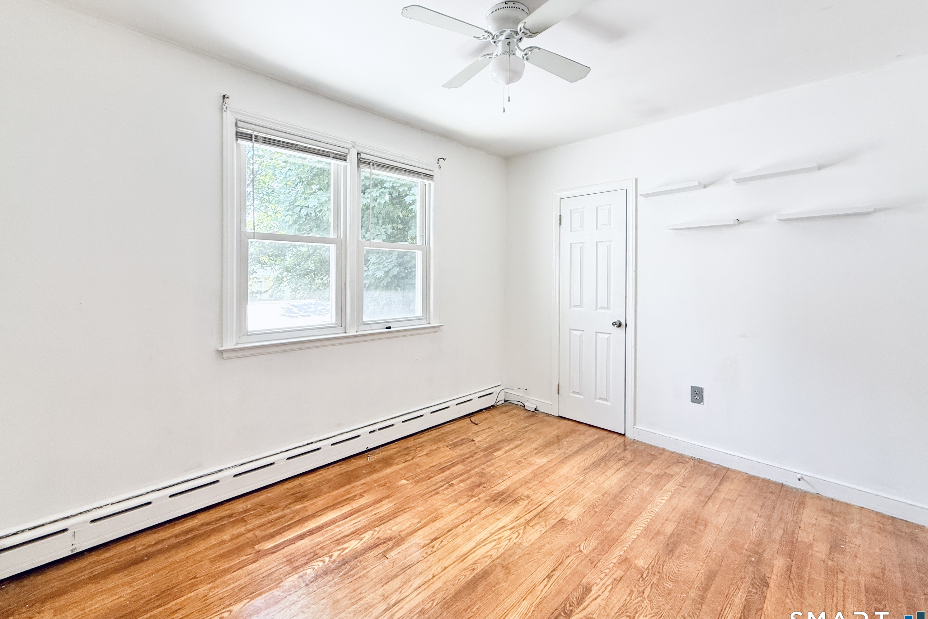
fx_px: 387
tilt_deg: +0.2
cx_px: 454
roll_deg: +0.1
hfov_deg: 100.4
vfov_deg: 77.1
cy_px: 278
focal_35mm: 15
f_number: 2.2
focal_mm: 2.22
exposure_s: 1/99
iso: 100
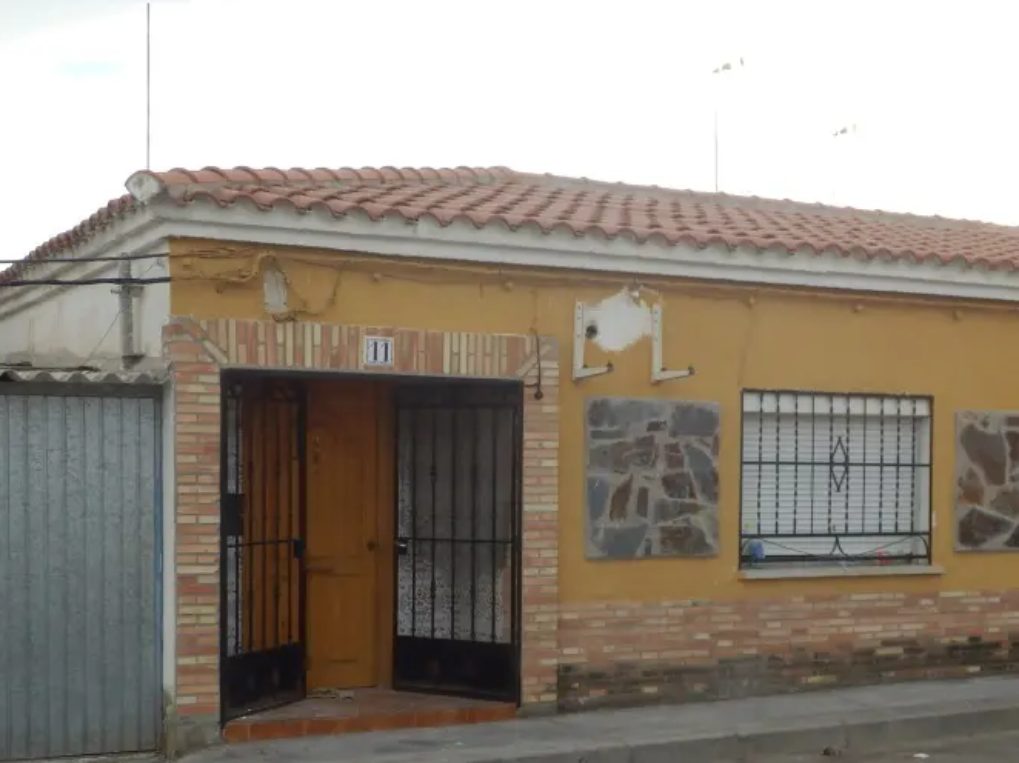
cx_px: 528
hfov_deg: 29.8
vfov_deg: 22.4
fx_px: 1913
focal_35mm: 65
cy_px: 548
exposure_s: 1/250
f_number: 4
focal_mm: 7.4
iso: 80
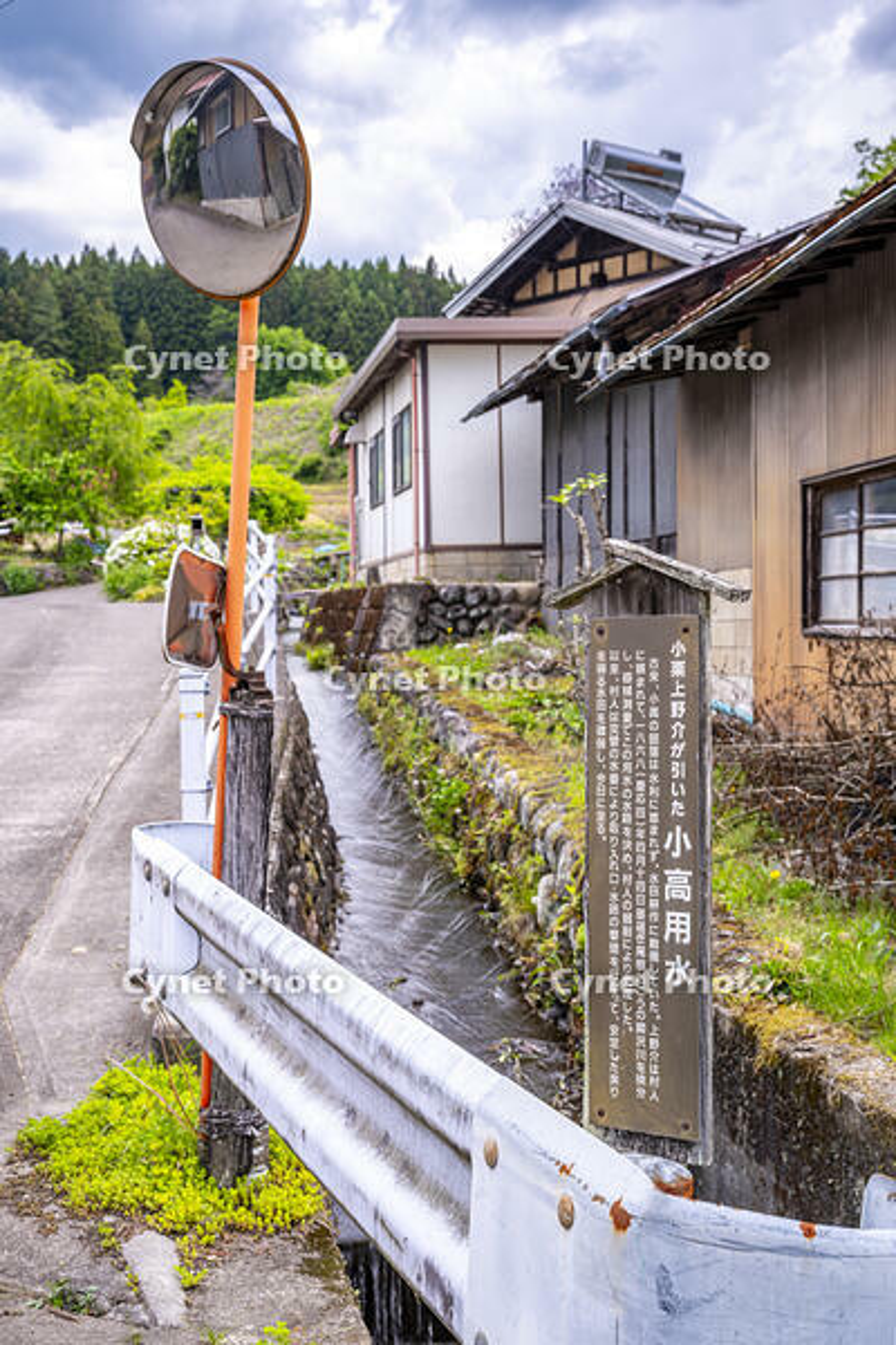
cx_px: 448
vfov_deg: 45.4
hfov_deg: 31.2
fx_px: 1605
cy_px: 672
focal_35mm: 43
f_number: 9
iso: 64
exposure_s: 1/20
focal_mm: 43
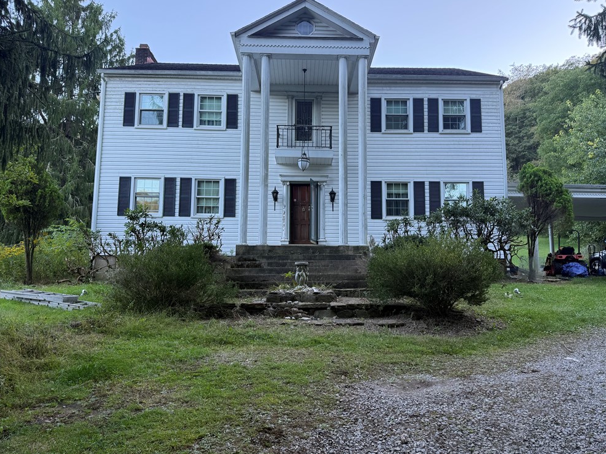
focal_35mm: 25
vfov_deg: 54.9
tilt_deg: +9.0
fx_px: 438
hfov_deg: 69.4
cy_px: 222
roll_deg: -0.3
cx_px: 314
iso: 64
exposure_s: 1/121
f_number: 1.78
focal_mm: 6.76
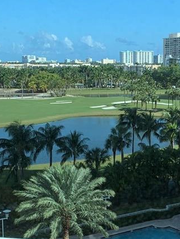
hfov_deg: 20.1
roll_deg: +0.6
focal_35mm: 73
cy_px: 153
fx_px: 505
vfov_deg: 26.5
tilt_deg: -9.0
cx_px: 129
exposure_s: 1/1250
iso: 25
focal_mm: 4.25
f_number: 1.8
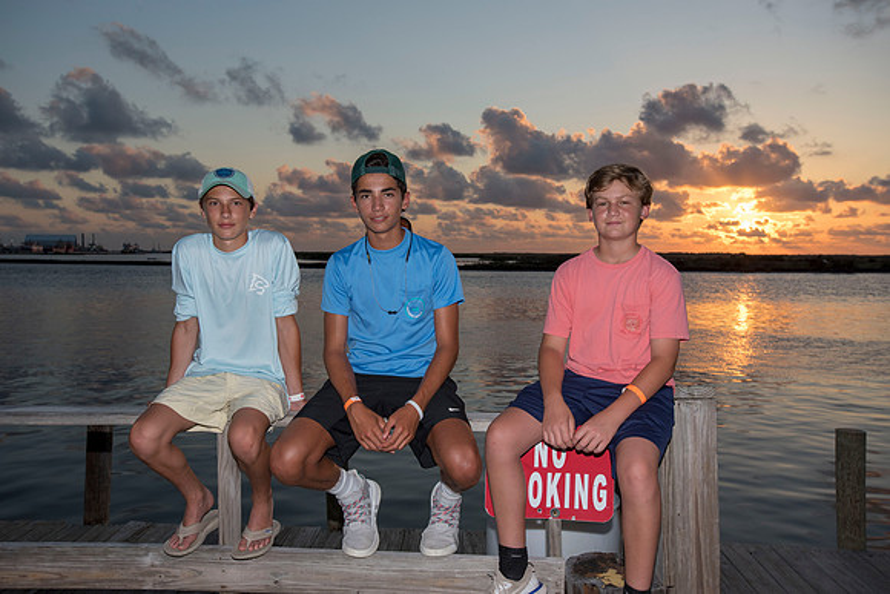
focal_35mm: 32
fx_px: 791
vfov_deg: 41.1
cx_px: 445
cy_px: 297
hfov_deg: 58.7
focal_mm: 32
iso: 500
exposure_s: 1/800
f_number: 7.1
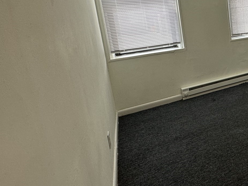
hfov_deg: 48.7
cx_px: 244
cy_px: 43
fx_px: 222
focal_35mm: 31
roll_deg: +4.9
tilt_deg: -9.3
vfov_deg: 43.7
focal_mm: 2.22
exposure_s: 1/120
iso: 100
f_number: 2.2
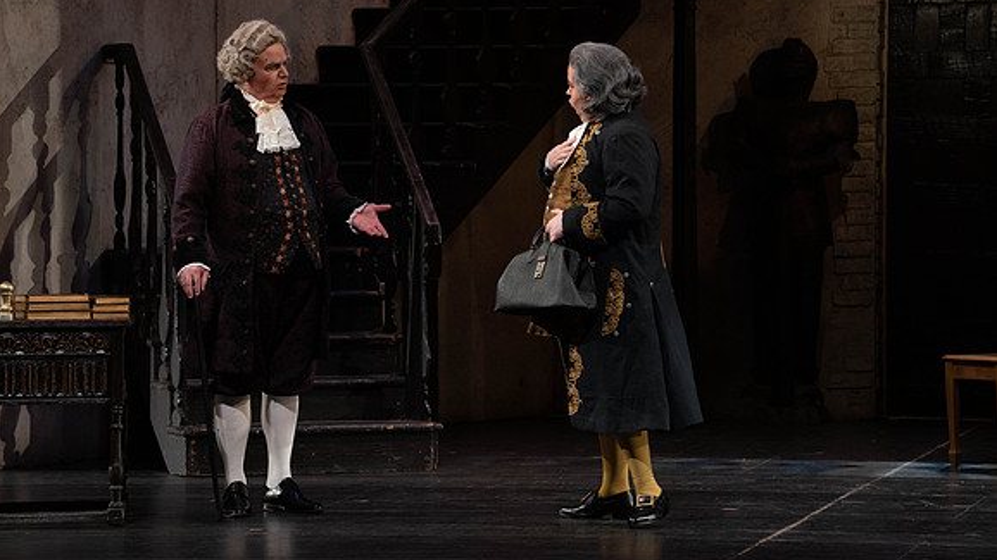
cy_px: 235
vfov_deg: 6.0
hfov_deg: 10.6
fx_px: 5393
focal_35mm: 204
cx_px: 498
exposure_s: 1/250
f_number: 9
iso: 3200
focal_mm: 194
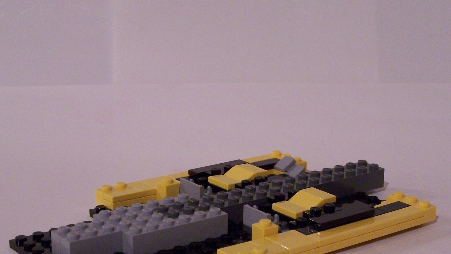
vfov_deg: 14.4
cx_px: 240
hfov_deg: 25.3
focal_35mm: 84
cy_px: 183
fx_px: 1005
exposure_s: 1/8
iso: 200
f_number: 3.2
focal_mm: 10.7
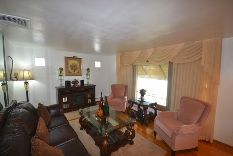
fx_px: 97
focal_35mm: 15
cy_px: 78
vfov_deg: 77.4
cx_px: 116
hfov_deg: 100.4
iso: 560
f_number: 4
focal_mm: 10
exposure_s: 1/60
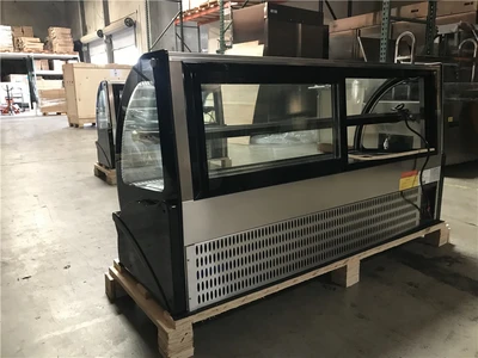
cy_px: 179
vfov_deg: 49.7
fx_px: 387
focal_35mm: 28
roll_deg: +1.7
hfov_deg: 63.4
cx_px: 239
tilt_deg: -11.9
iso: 100
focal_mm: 3.99
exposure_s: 1/9
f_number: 1.8
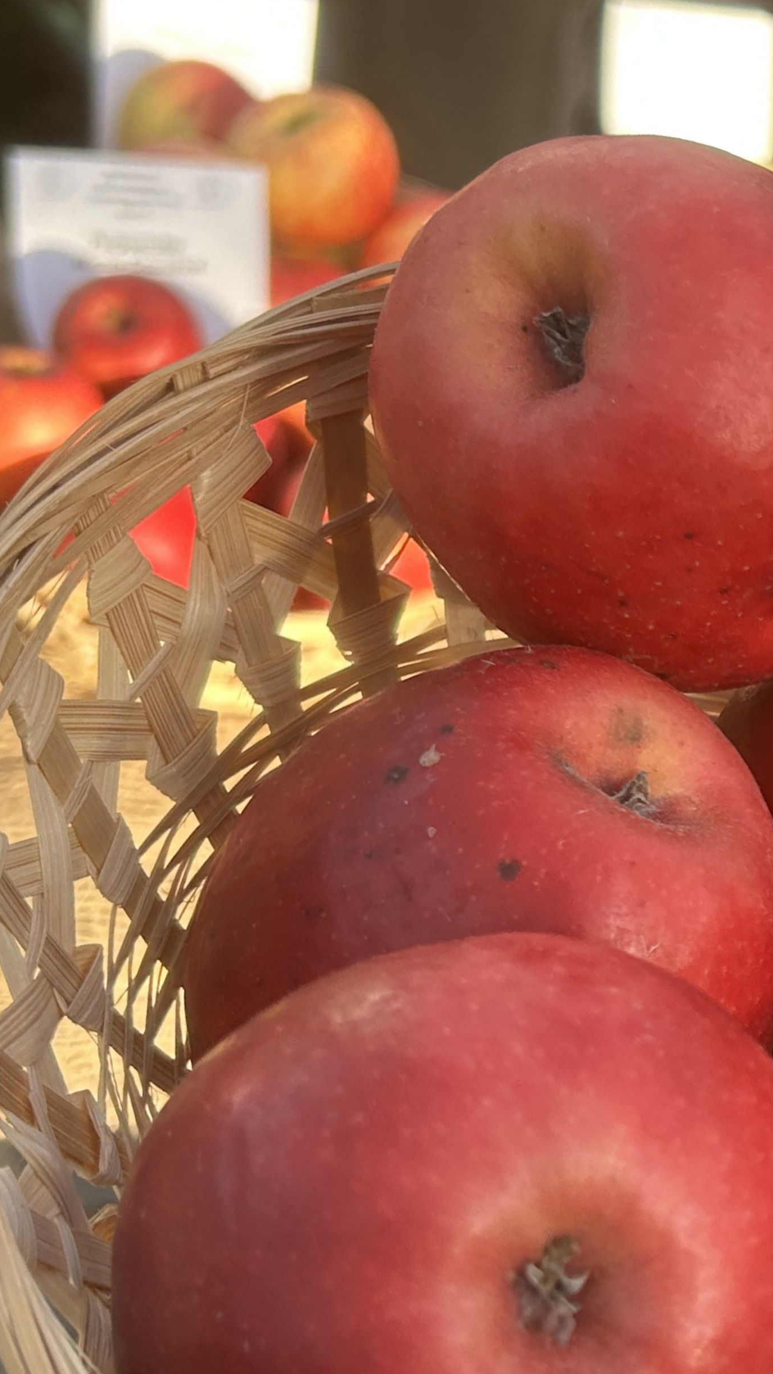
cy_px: 811
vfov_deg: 43.5
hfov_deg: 21.8
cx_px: 1111
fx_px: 1713
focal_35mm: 47
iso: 32
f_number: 1.5
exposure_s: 1/143
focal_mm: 5.7
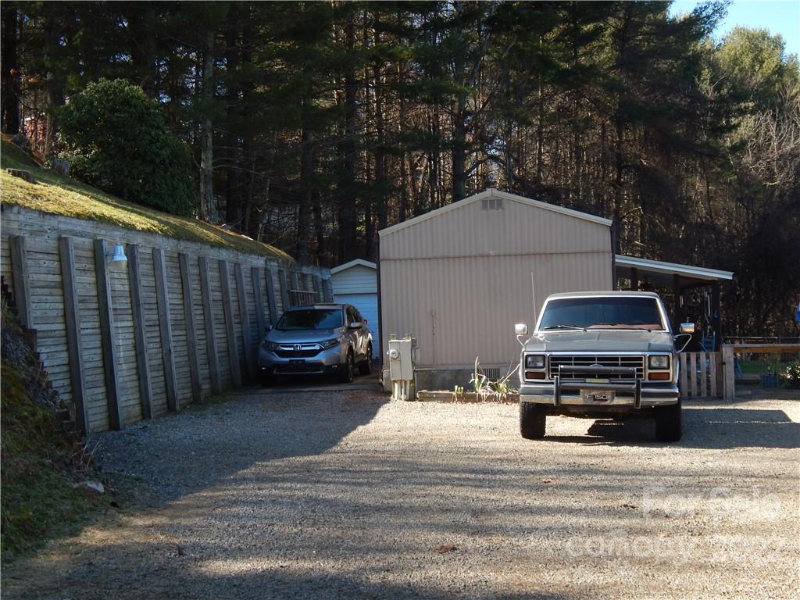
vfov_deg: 29.7
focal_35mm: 49
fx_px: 1132
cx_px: 400
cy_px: 300
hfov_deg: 38.9
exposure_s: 1/320
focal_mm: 8.6
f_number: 3.7
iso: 125
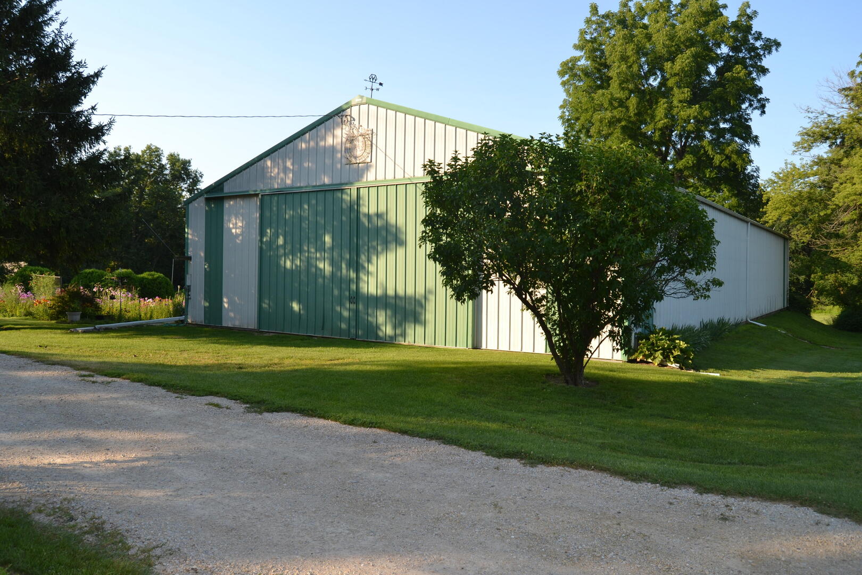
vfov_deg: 47.9
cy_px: 288
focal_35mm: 27
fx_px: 646
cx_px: 431
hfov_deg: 67.4
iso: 100
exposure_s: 1/200
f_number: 6.3
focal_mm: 18
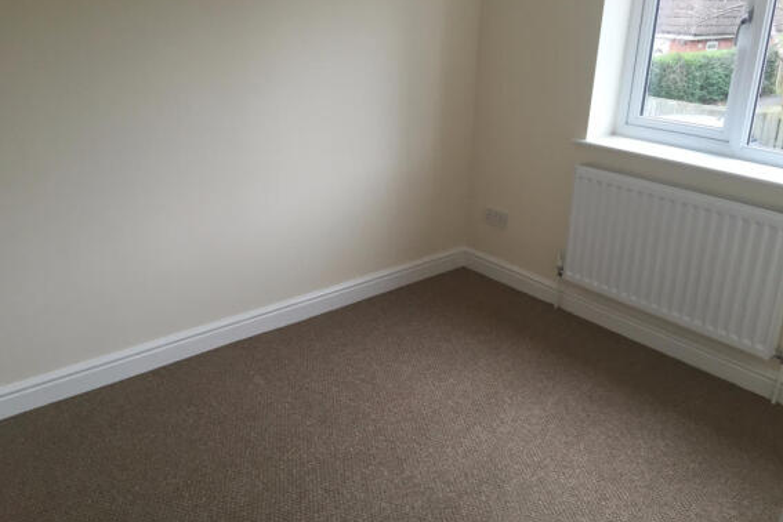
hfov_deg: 60.3
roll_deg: -1.9
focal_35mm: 31
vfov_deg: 42.3
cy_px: 230
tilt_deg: -18.5
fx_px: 674
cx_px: 392
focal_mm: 4.15
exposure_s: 1/30
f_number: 2.2
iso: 32
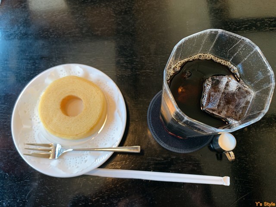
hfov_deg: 67.3
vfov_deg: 53.1
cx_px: 138
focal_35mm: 26
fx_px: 207
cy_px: 104
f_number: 1.8
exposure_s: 1/60
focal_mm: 4.25
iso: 200
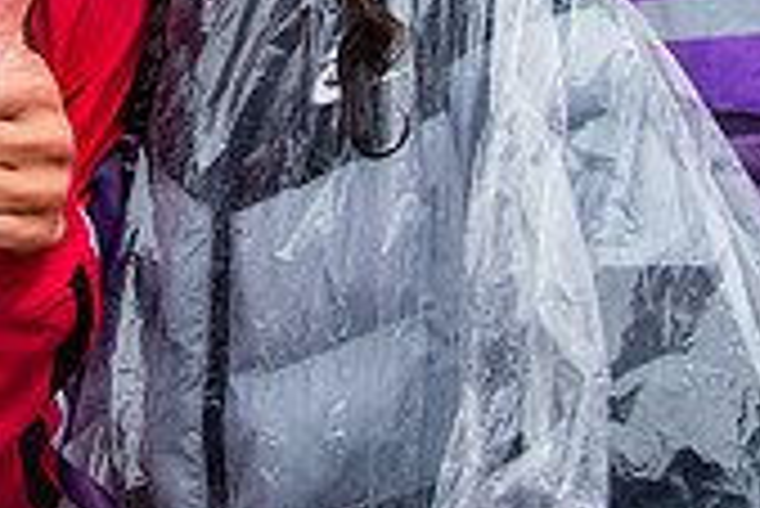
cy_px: -378
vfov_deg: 13.3
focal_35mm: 94
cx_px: 48
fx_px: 1986
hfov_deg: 21.1
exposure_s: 1/1600
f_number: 4
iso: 1600
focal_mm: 24
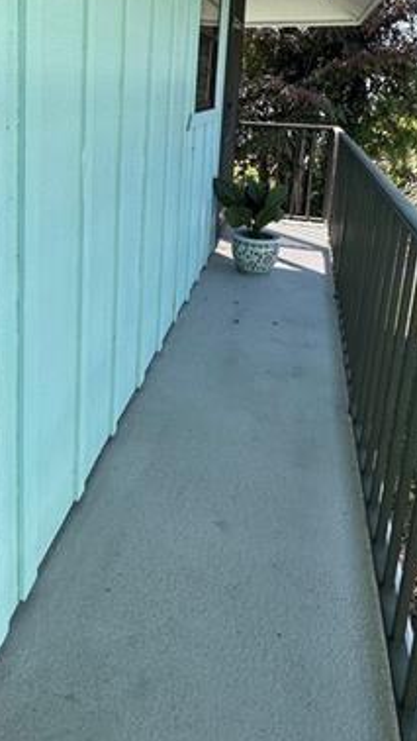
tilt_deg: -9.5
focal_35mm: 31
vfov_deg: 59.6
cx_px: 114
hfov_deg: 37.1
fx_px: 609
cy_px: 194
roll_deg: -2.7
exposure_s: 1/412
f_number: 2.2
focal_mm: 2.22
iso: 40
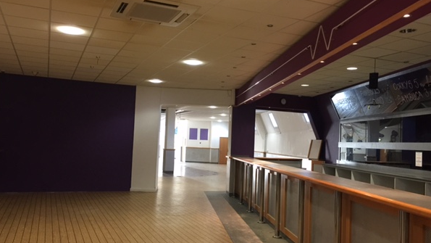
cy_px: 128
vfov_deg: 34.7
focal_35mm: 34
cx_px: 211
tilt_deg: +3.1
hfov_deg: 58.0
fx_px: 389
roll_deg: -2.5
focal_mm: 4.15
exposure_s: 1/10
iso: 125
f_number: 2.2
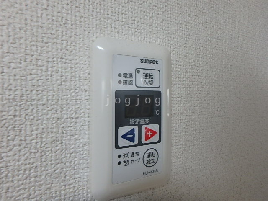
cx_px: 134
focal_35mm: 21
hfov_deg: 79.0
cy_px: 100
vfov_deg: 63.4
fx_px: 163
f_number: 3.5
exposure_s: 1/30
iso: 200
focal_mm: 3.7
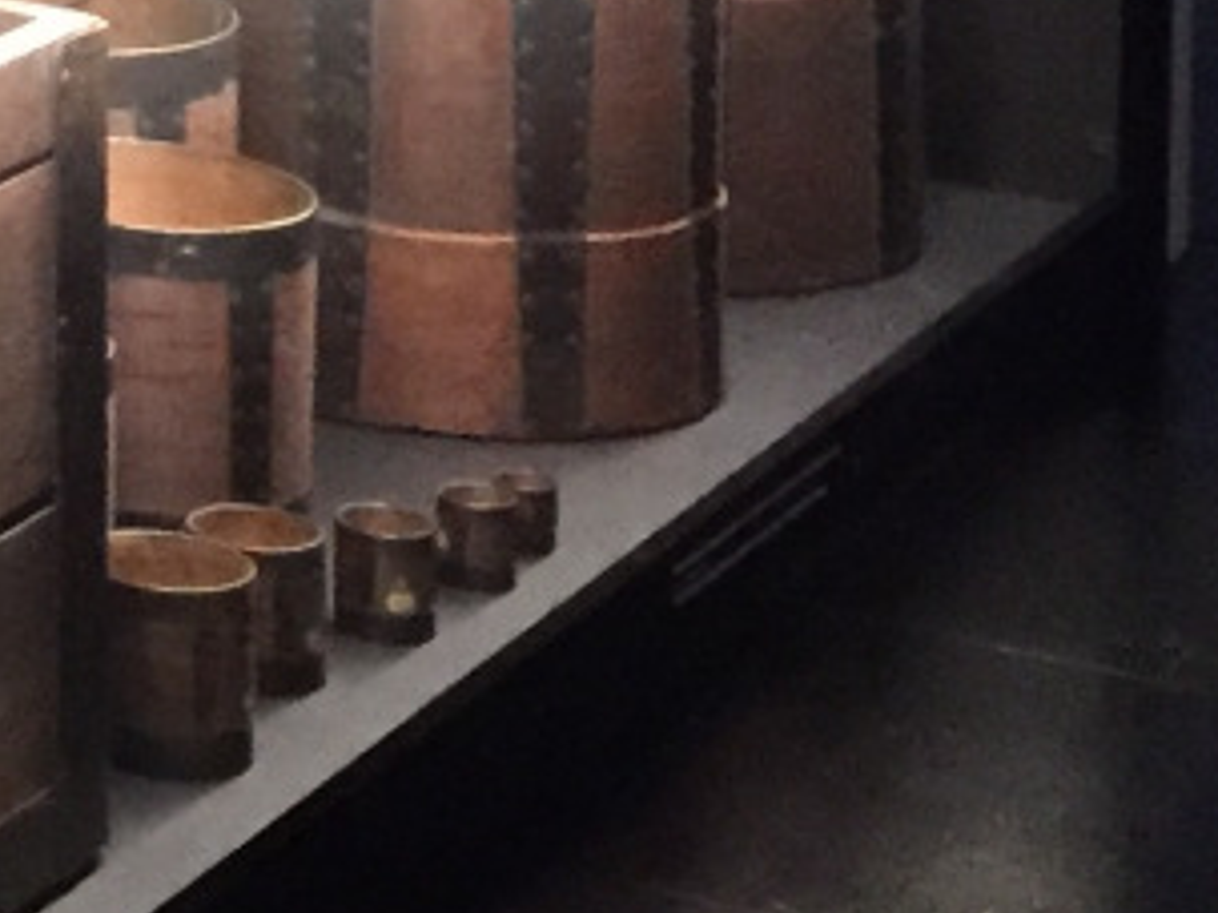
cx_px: -1777
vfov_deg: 9.1
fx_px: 5381
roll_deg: +0.6
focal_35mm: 153
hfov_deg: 10.8
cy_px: -961
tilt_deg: -4.3
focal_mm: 4.15
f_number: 2.2
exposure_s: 1/17
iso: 250
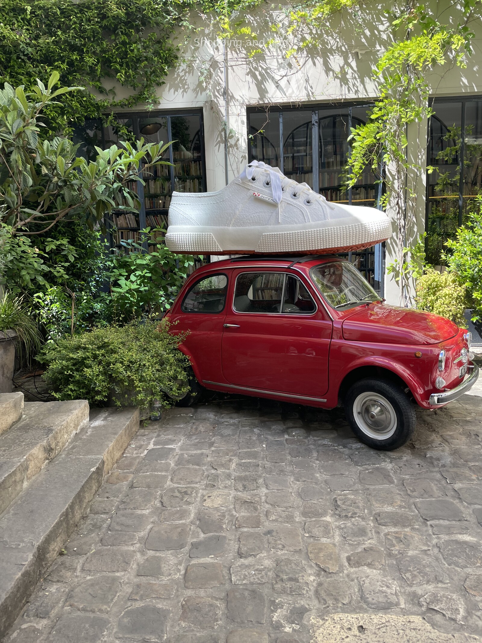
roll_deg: +2.3
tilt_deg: -8.4
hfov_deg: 53.1
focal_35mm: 26
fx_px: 483
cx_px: 241
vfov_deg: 67.3
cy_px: 322
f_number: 1.6
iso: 32
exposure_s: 1/567
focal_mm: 4.2
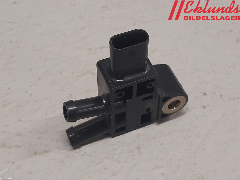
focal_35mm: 26
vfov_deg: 53.1
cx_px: 120
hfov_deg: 67.3
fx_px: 180
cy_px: 90
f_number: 1.7
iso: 125
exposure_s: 1/50
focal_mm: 3.93
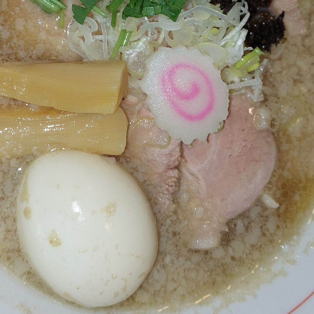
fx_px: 544
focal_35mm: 53
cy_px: 67
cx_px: 134
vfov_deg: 31.4
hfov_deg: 32.2
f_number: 1.8
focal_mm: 5.23
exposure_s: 1/135
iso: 40
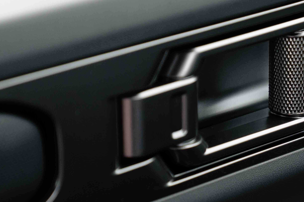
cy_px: 125
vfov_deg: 6.7
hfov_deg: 10.1
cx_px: 256
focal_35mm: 204
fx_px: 1722
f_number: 2.8
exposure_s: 1/640
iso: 640
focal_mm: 70
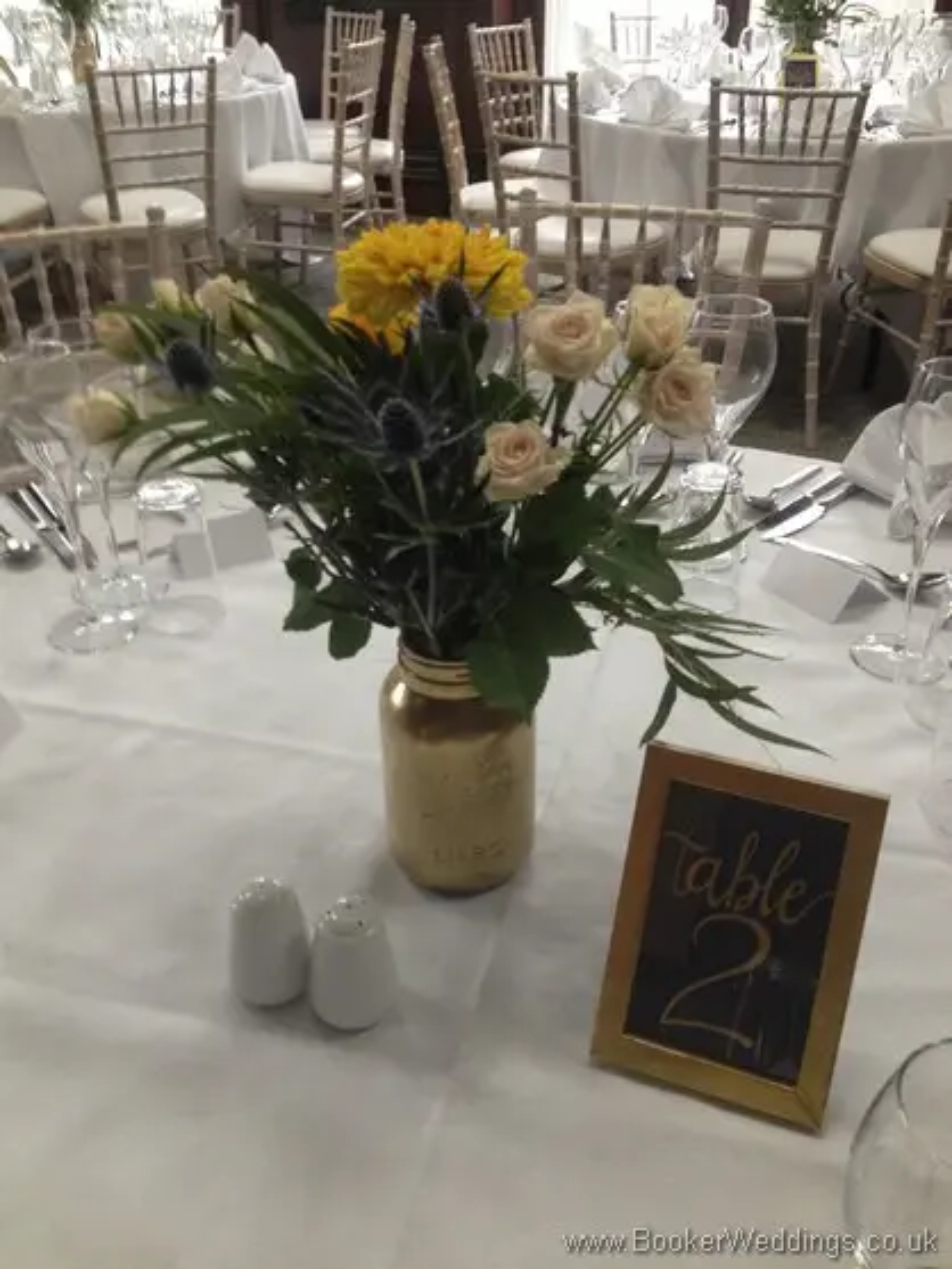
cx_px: 476
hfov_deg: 40.7
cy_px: 634
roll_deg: +0.1
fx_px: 1283
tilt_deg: -30.6
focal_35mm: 35
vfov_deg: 52.6
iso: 125
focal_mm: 4.28
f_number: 2.4
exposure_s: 1/20
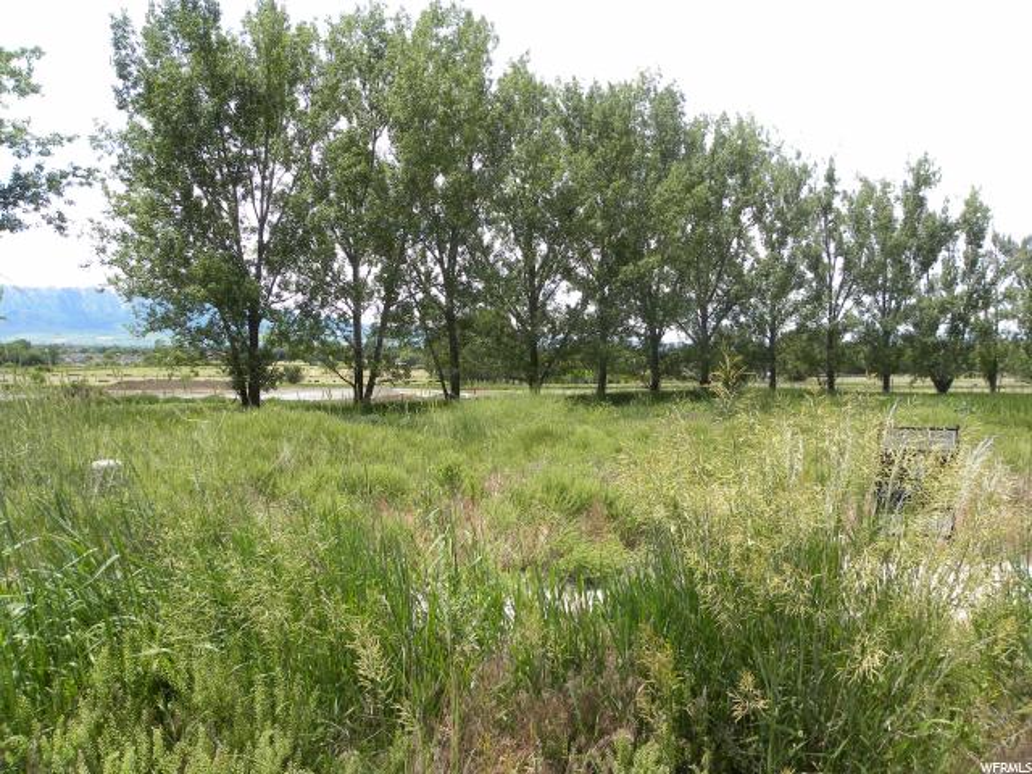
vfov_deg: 53.1
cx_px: 516
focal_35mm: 26
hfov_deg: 67.3
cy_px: 387
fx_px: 775
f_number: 4.5
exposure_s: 1/207
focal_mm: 4.6
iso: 64
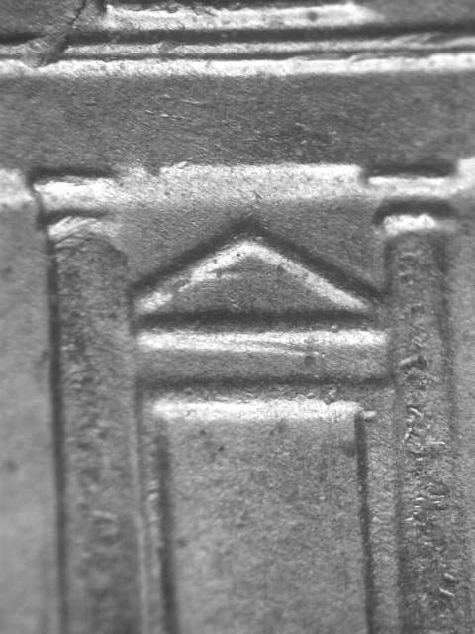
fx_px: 2415
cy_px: 317
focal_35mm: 132
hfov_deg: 11.2
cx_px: 238
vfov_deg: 14.9
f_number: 4.6
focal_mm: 27.3
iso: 100
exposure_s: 1/9
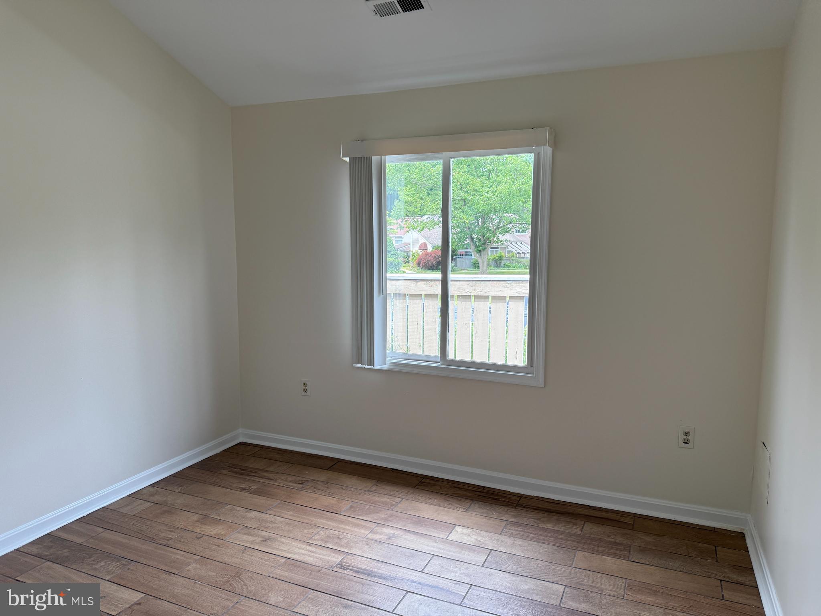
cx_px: 410
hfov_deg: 71.6
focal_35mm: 24
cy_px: 308
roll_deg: +0.2
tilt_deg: -5.7
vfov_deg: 56.8
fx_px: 569
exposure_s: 1/370
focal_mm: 6.76
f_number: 1.78
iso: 100
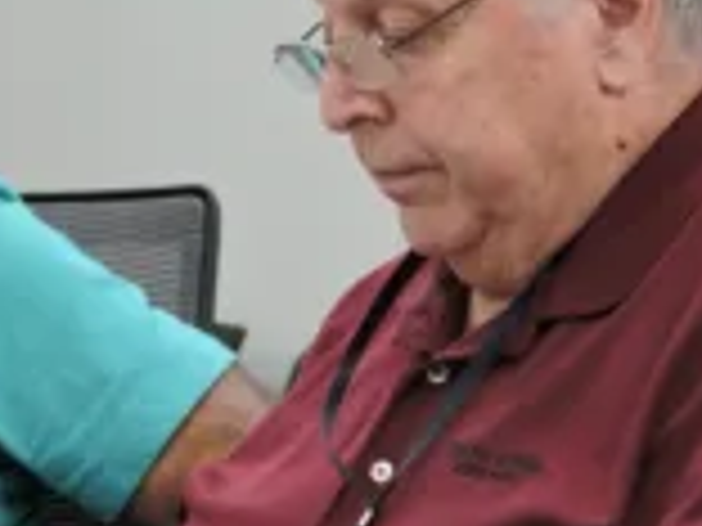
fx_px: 8862
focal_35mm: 437
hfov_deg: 4.5
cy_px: 108
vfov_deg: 3.4
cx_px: 212
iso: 400
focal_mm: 30.3
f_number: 4.5
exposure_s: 1/40
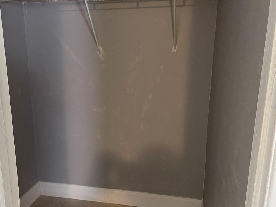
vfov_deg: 45.5
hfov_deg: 58.1
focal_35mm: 31
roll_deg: +0.4
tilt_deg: -12.8
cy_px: 106
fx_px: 247
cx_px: 120
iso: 500
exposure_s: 1/40
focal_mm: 5.1
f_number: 1.6
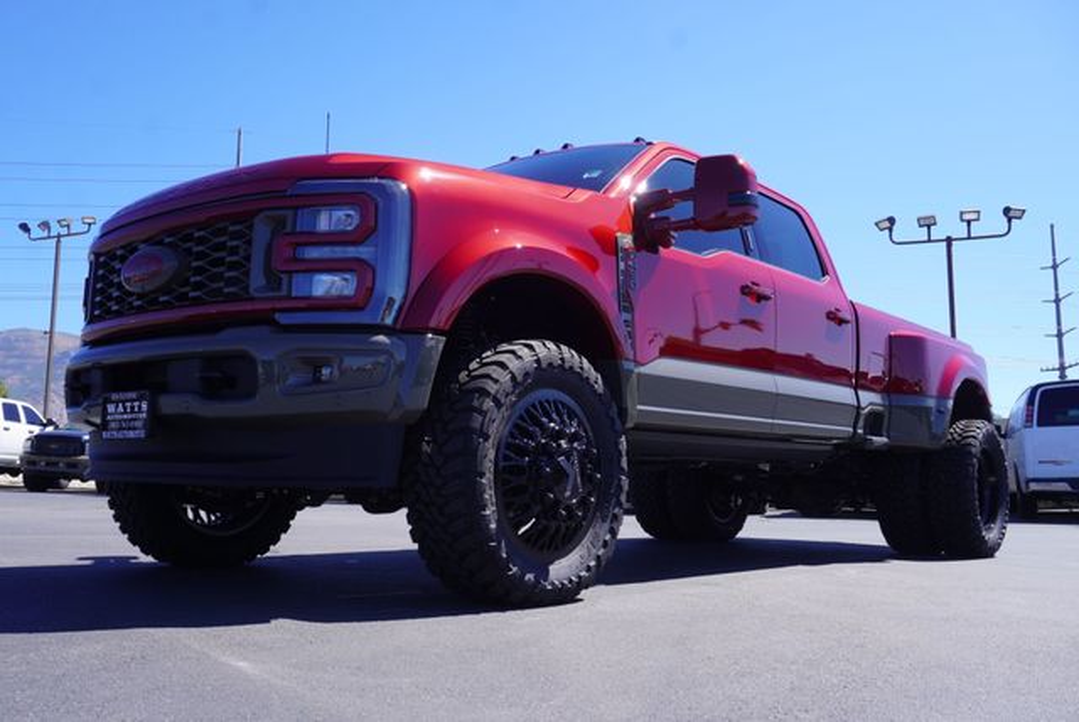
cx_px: 540
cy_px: 361
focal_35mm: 34
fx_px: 1035
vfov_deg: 38.4
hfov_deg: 55.1
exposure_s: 1/125
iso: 100
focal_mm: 23
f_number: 9
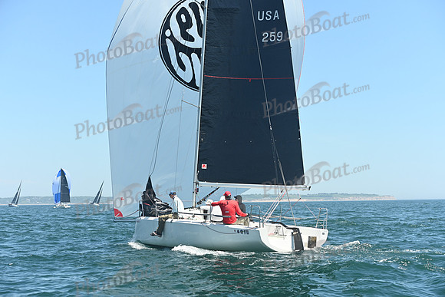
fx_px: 865
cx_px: 222
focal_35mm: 70
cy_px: 148
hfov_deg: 28.8
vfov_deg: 19.5
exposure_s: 1/1000
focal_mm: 70
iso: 320
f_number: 6.3
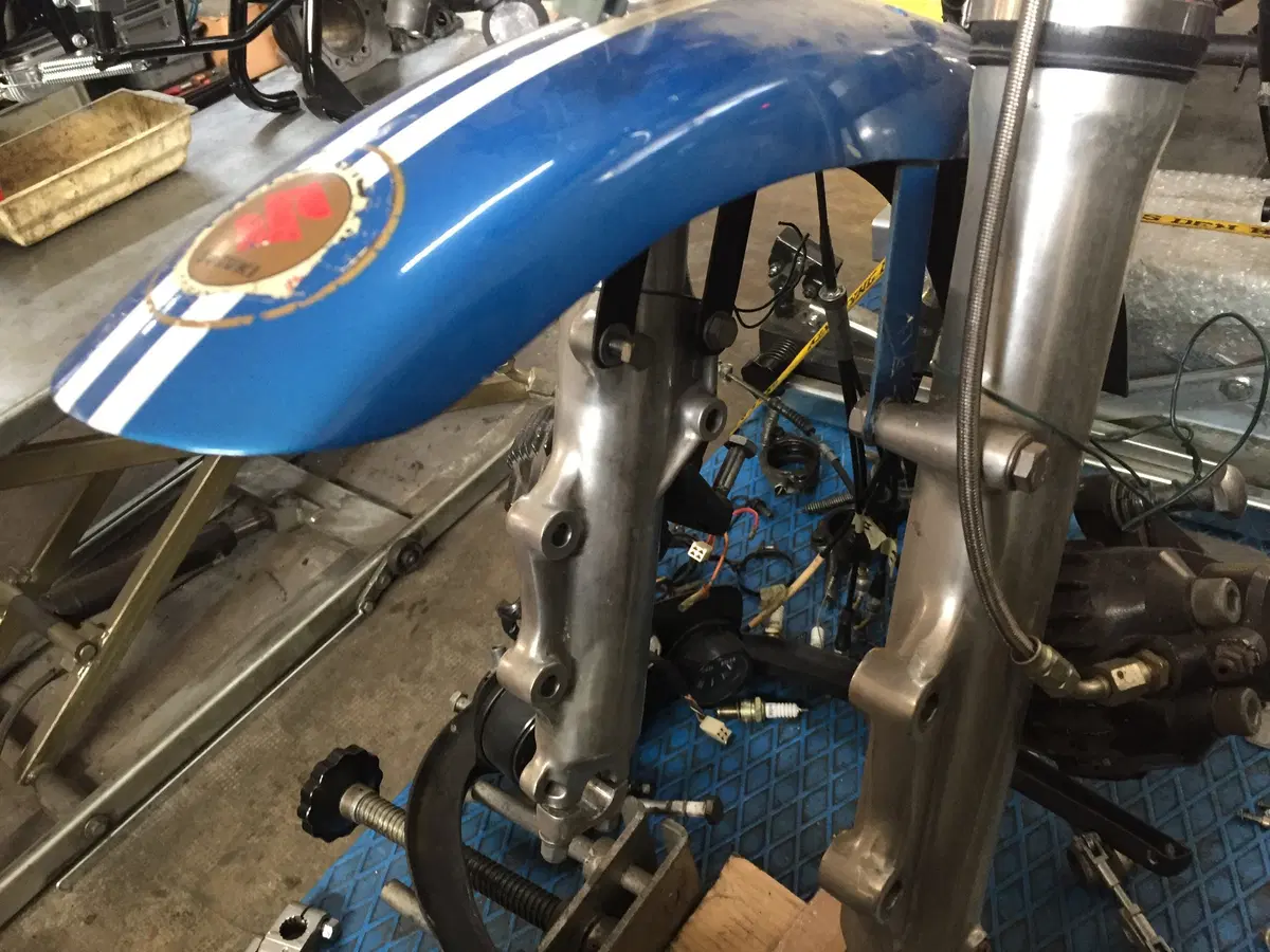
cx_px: 635
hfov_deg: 61.7
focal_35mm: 29
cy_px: 476
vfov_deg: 48.2
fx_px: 1064
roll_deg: +10.4
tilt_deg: -39.3
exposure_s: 1/33
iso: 250
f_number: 2.2
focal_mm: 4.15
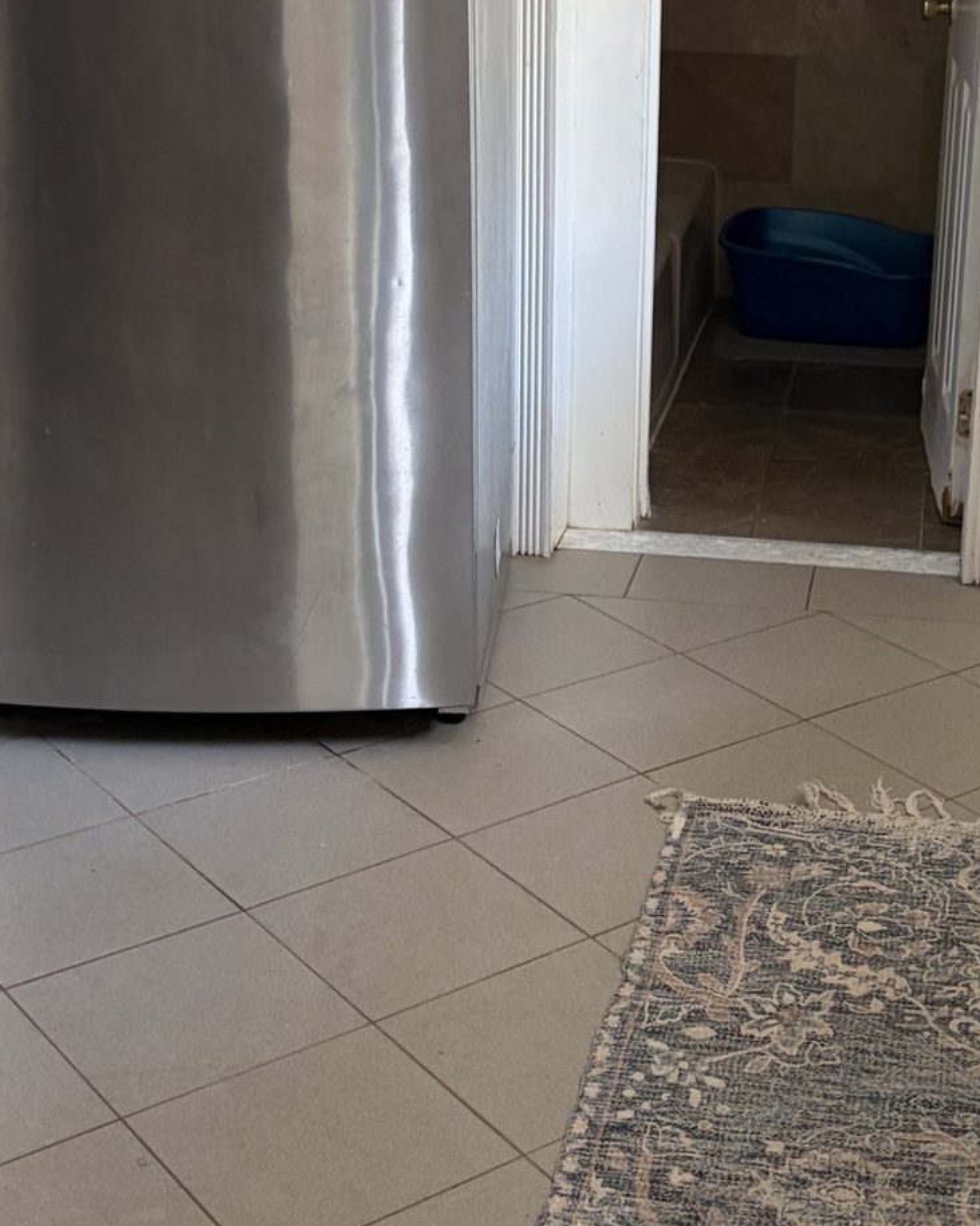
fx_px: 2321
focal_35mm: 64
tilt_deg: -17.0
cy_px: 420
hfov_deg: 23.6
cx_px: 749
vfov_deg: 29.4
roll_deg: -2.2
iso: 160
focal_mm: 5.96
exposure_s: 1/60
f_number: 1.6
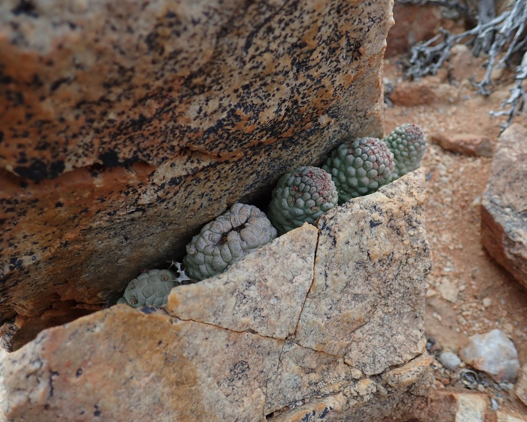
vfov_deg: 45.8
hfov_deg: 55.7
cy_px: 212
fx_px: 499
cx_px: 259
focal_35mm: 32
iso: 100
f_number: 2.3
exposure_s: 1/80
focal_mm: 5.5
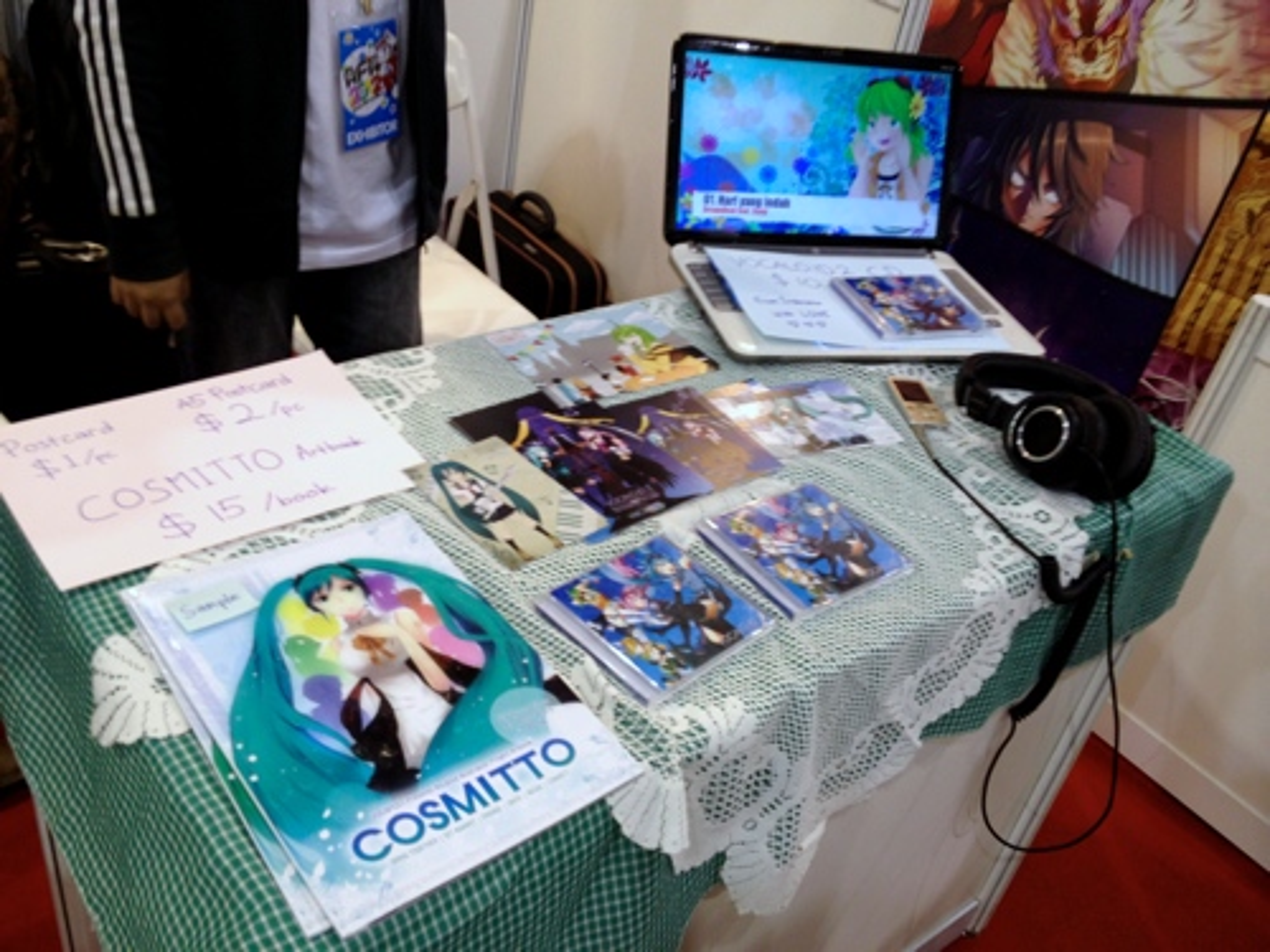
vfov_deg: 40.7
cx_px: 635
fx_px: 1284
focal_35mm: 35
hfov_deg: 52.6
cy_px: 476
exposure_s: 1/20
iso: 100
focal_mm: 4.28
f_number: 2.4
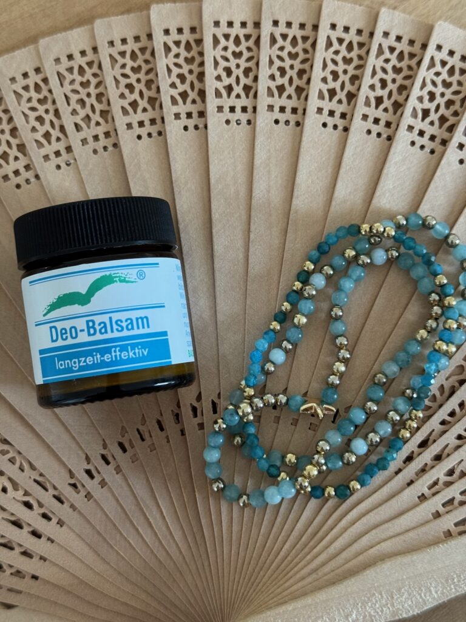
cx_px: 233
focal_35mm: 48
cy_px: 311
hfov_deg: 30.3
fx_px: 862
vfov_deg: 39.7
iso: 250
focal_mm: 6.76
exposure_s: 1/54
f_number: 1.78
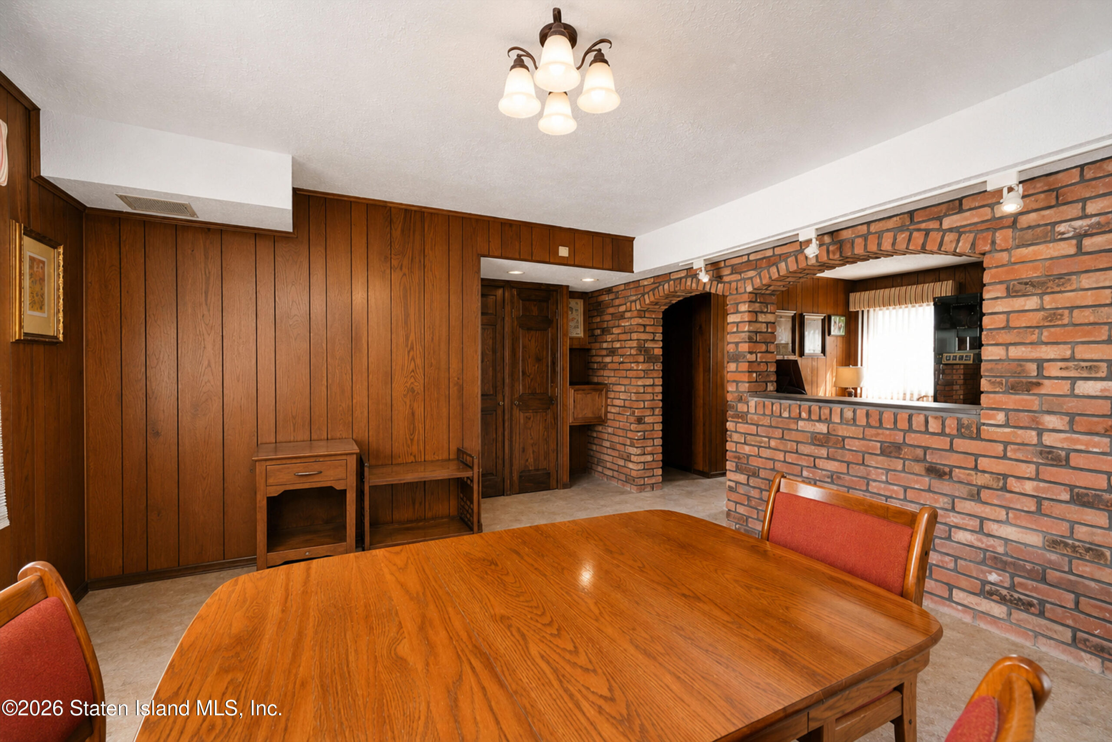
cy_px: 371
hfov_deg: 96.7
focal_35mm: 16
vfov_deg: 73.8
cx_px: 556
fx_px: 494
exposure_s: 1/6
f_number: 4
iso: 64
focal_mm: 16
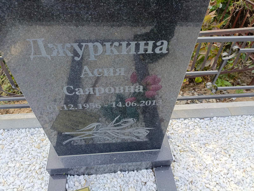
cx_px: 127
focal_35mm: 25
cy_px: 96
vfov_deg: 54.9
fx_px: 183
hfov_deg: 69.4
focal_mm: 4.76
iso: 140
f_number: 1.69
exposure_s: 1/120
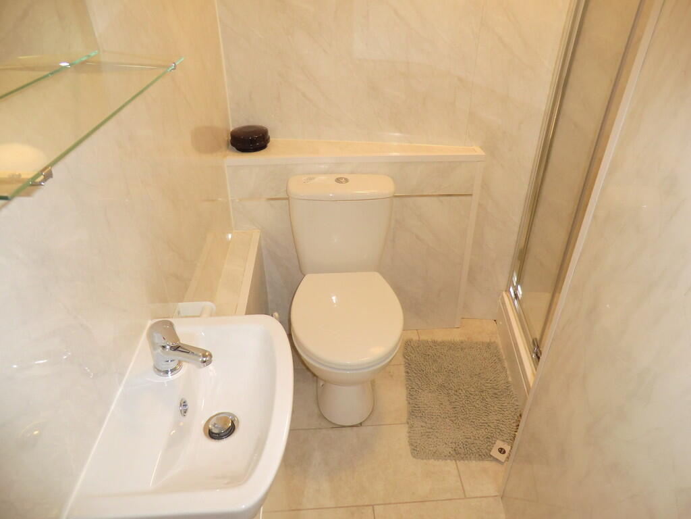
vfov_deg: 56.8
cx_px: 346
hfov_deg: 71.6
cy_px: 260
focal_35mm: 24
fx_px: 479
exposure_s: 1/60
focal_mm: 4.3
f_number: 3.2
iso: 320
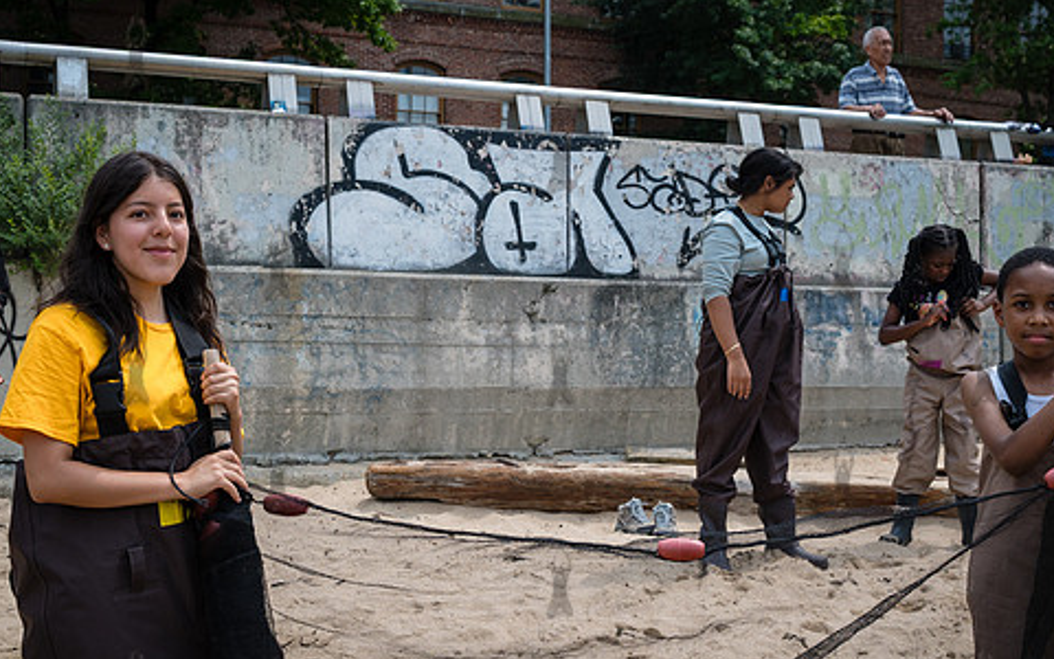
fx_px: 1465
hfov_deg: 39.6
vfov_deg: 25.3
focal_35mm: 51
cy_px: 389
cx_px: 495
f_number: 5
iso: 160
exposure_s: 1/800
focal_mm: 35
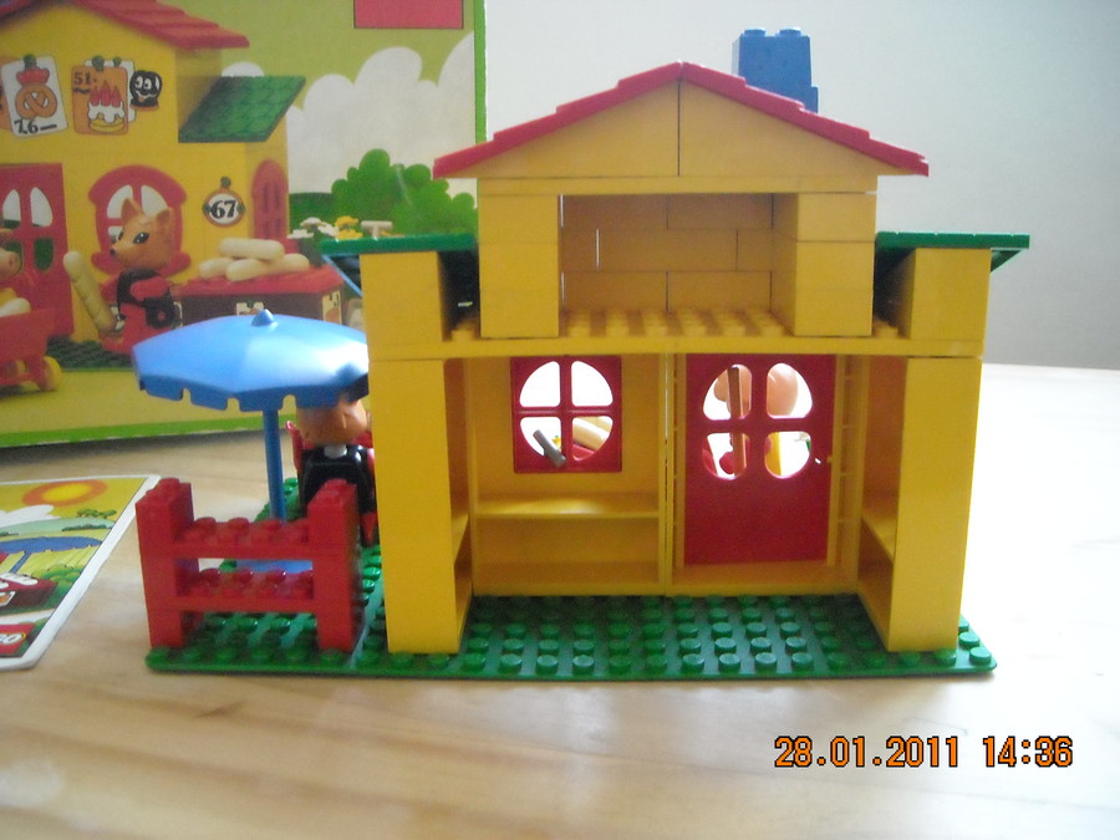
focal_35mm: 35
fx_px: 1132
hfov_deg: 52.6
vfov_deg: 40.7
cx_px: 560
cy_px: 420
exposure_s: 1/42
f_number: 2.8
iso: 800
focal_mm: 5.7
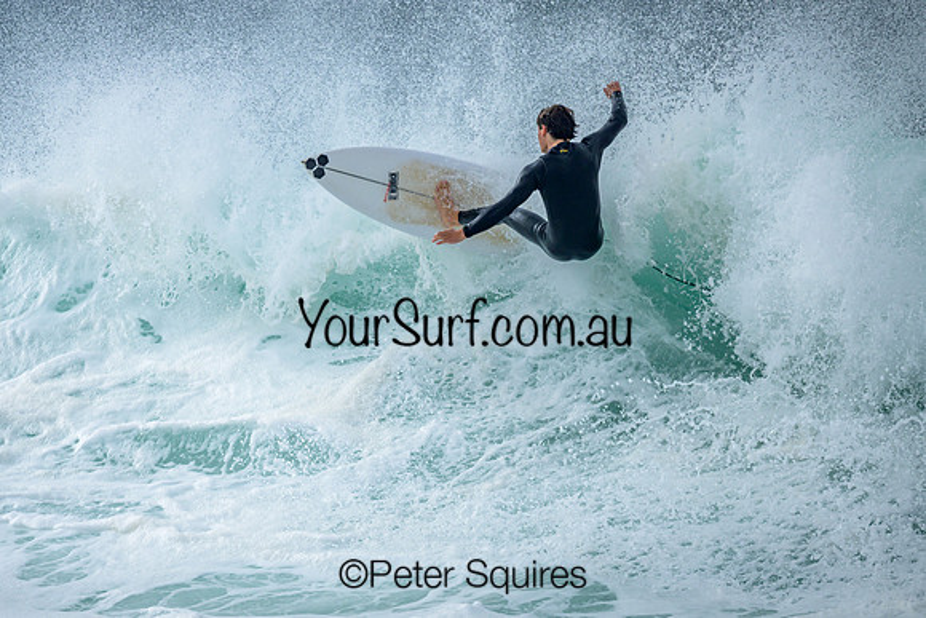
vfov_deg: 1.3
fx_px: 28247
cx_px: 350
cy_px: 390
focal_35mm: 1098
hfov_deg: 1.9
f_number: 6.3
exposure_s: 1/2000
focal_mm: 800
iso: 160
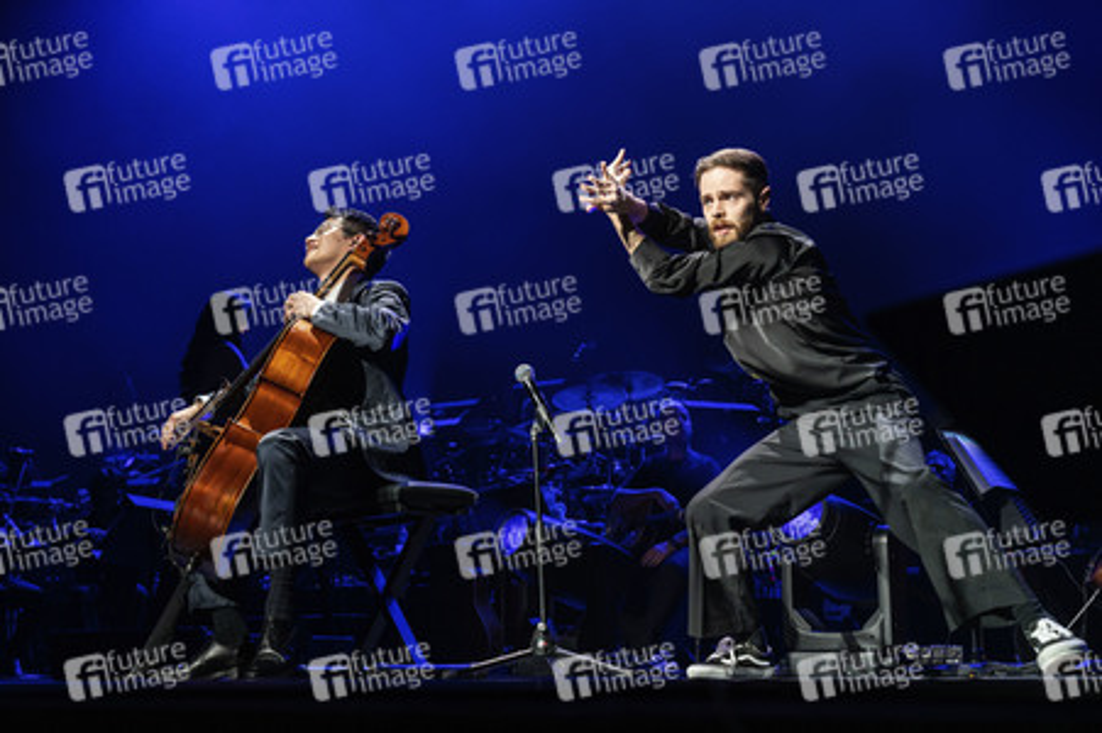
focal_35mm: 48
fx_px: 1468
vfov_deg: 28.0
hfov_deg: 41.1
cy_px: 366
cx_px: 551
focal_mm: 48
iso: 2500
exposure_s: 1/250
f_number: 4.5
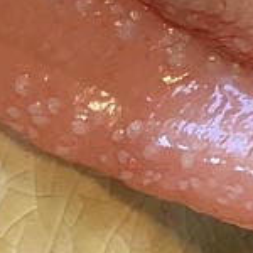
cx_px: 482
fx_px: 2266
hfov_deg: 6.2
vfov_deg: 6.0
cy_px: -449
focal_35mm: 274
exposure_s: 1/40
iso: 25
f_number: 1.8
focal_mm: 3.99
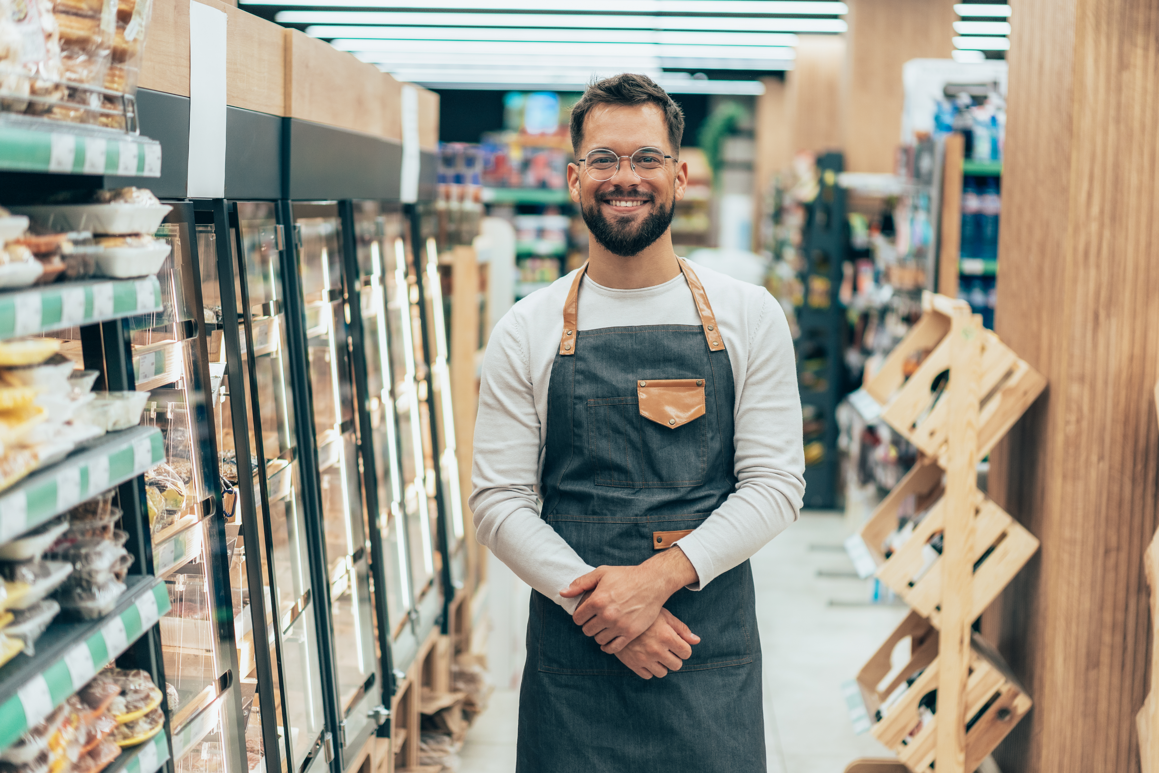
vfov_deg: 24.6
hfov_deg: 36.2
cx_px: 580
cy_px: 386
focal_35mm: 55
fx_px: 1771
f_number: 1.8
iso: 500
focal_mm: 55
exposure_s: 1/400
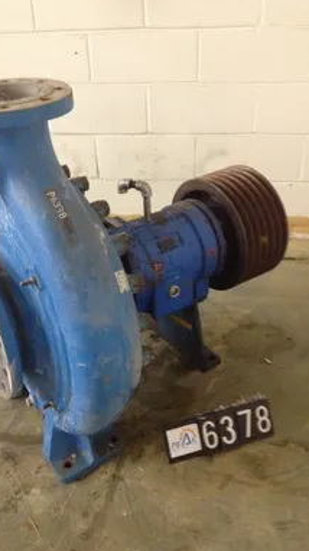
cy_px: 270
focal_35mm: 40
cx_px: 131
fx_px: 583
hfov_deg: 29.6
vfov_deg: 50.5
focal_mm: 4.28
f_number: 2.4
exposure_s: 1/20
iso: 200
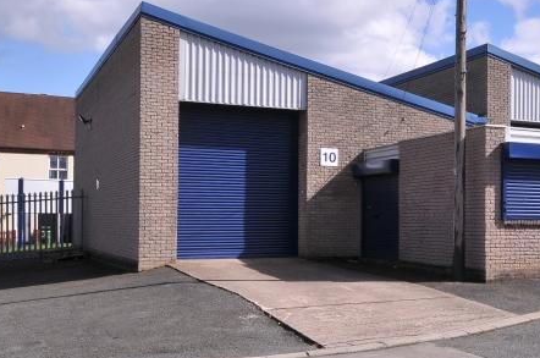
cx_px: 513
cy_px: 195
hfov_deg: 35.3
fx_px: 781
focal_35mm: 52
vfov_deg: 25.8
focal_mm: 15
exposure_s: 1/500
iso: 200
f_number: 9
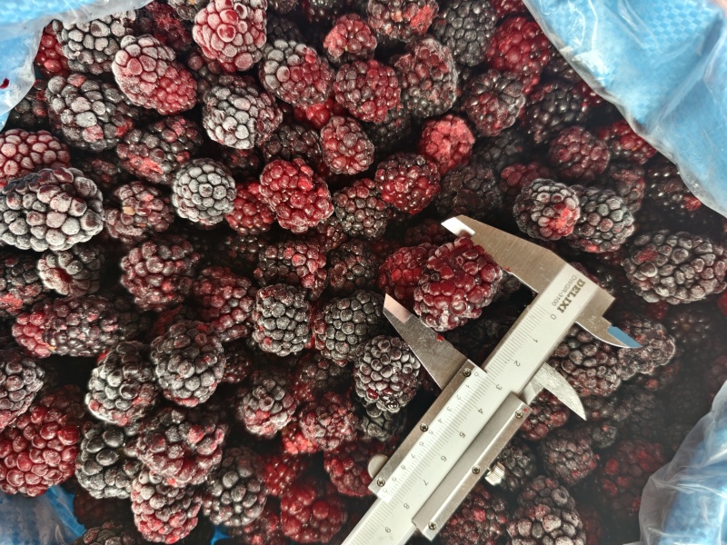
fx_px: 483
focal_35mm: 23
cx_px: 364
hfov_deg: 73.9
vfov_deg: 58.9
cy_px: 272
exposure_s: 1/100
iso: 178
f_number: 1.57
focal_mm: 5.6
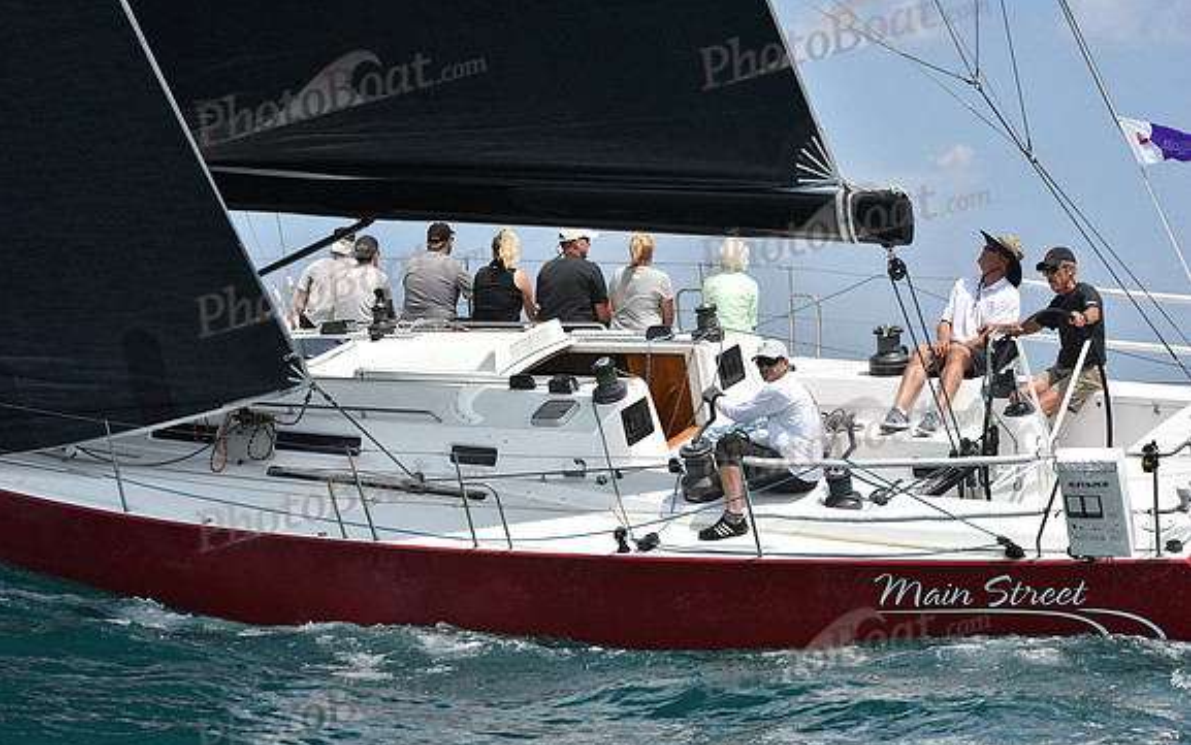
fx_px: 2727
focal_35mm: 84
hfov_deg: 24.6
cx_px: 594
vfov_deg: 15.6
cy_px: 362
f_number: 8
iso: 250
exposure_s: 1/1250
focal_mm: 82
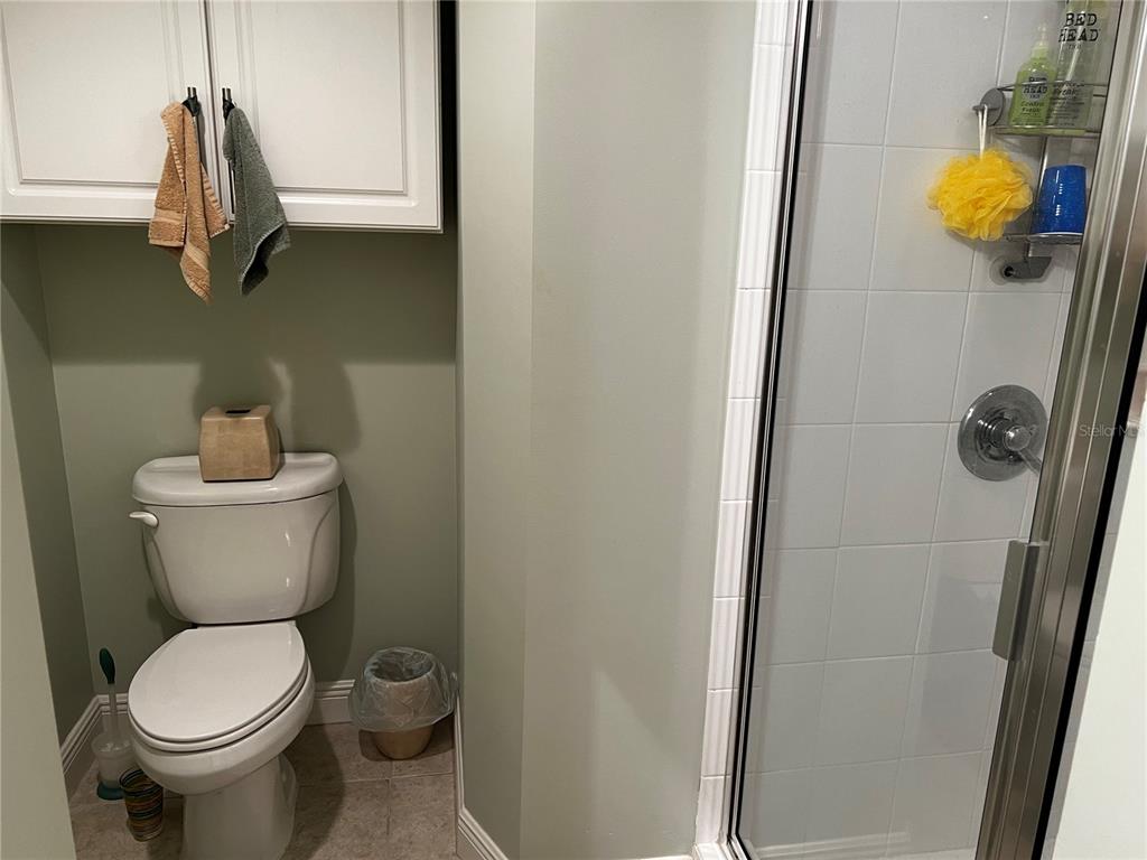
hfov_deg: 67.3
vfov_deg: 53.1
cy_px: 430
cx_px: 574
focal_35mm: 26
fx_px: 862
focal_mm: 5.7
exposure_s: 1/60
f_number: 1.5
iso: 100
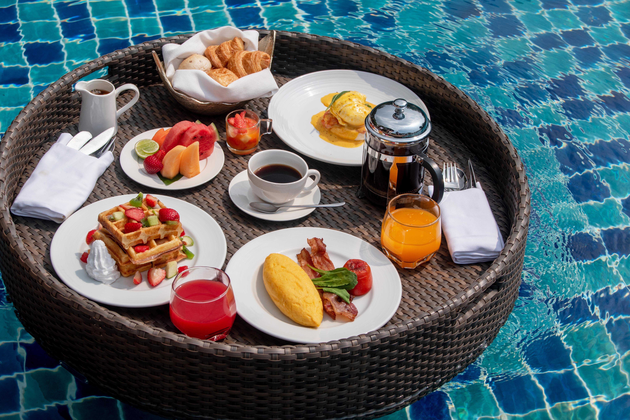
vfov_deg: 17.5
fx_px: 1365
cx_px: 315
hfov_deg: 26.0
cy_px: 210
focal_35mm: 78
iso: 100
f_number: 8
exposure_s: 1/320
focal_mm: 52
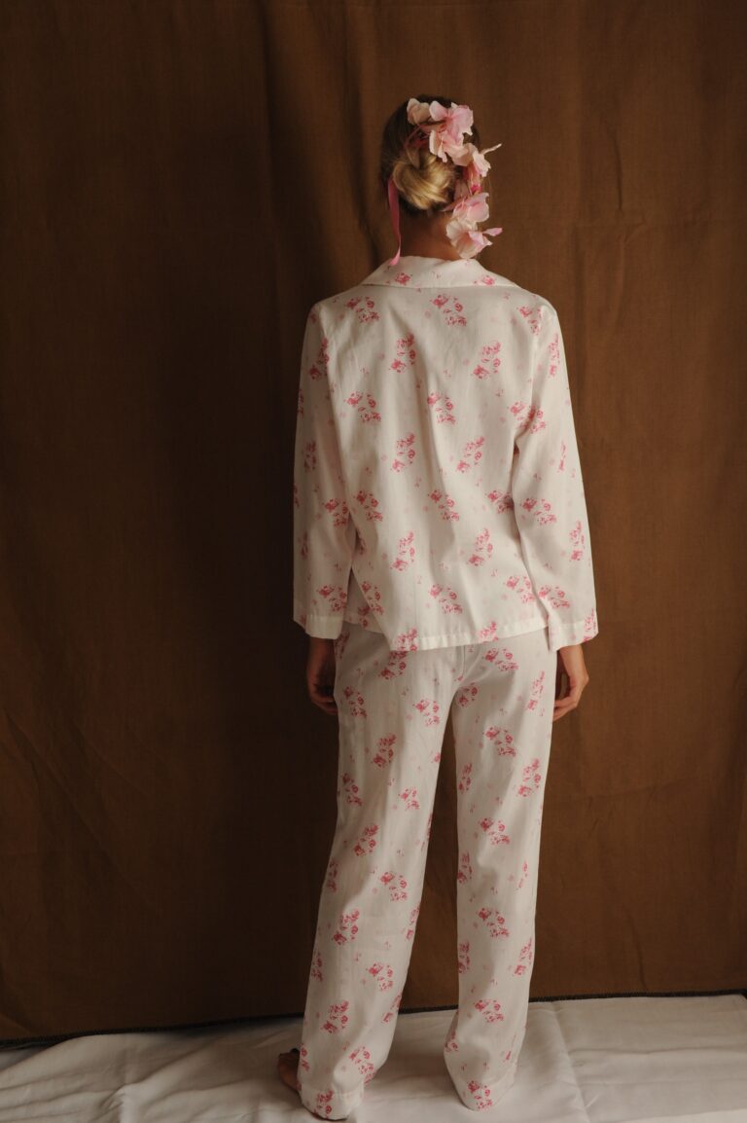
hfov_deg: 33.4
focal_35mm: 40
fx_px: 1246
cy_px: 562
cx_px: 374
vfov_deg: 48.5
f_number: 8
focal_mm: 40
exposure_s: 1/200
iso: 640
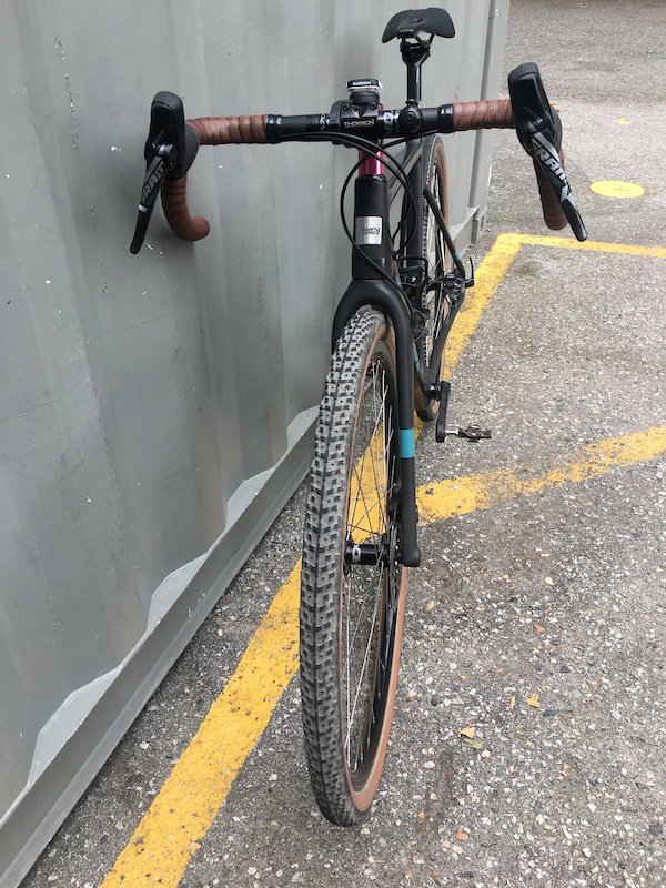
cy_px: 444
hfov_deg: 48.2
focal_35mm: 29
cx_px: 333
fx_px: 744
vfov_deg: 61.7
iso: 25
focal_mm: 4.15
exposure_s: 1/120
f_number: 2.2
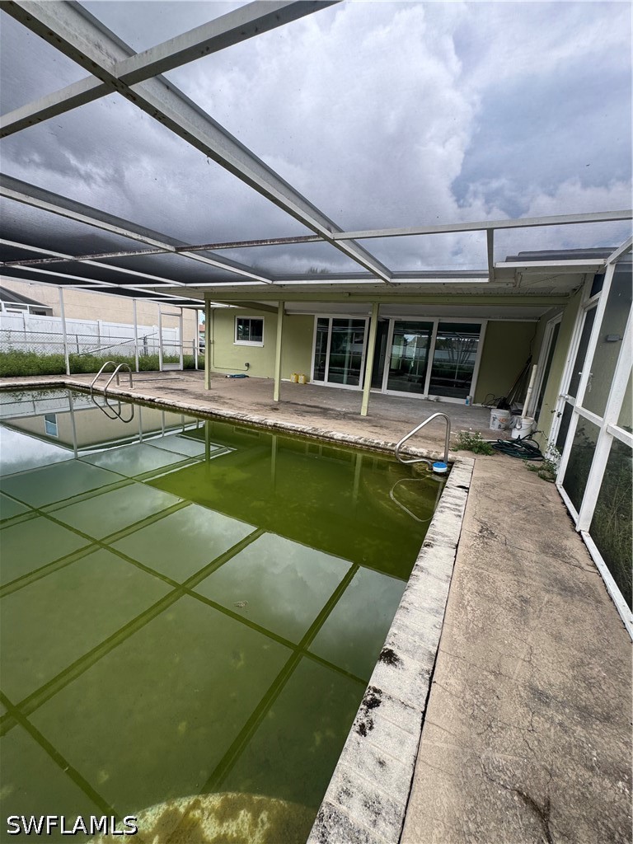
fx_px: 341
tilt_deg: -12.9
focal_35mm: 14
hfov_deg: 85.7
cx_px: 316
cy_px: 422
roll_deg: -5.1
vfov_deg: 102.1
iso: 40
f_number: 2.2
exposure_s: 1/146
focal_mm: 2.22
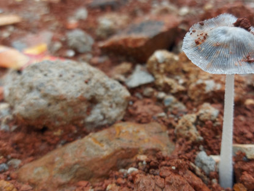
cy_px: 92
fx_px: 257
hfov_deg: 52.3
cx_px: 152
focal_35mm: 35
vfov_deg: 40.7
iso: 32
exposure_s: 1/50
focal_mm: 5.23
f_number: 1.8
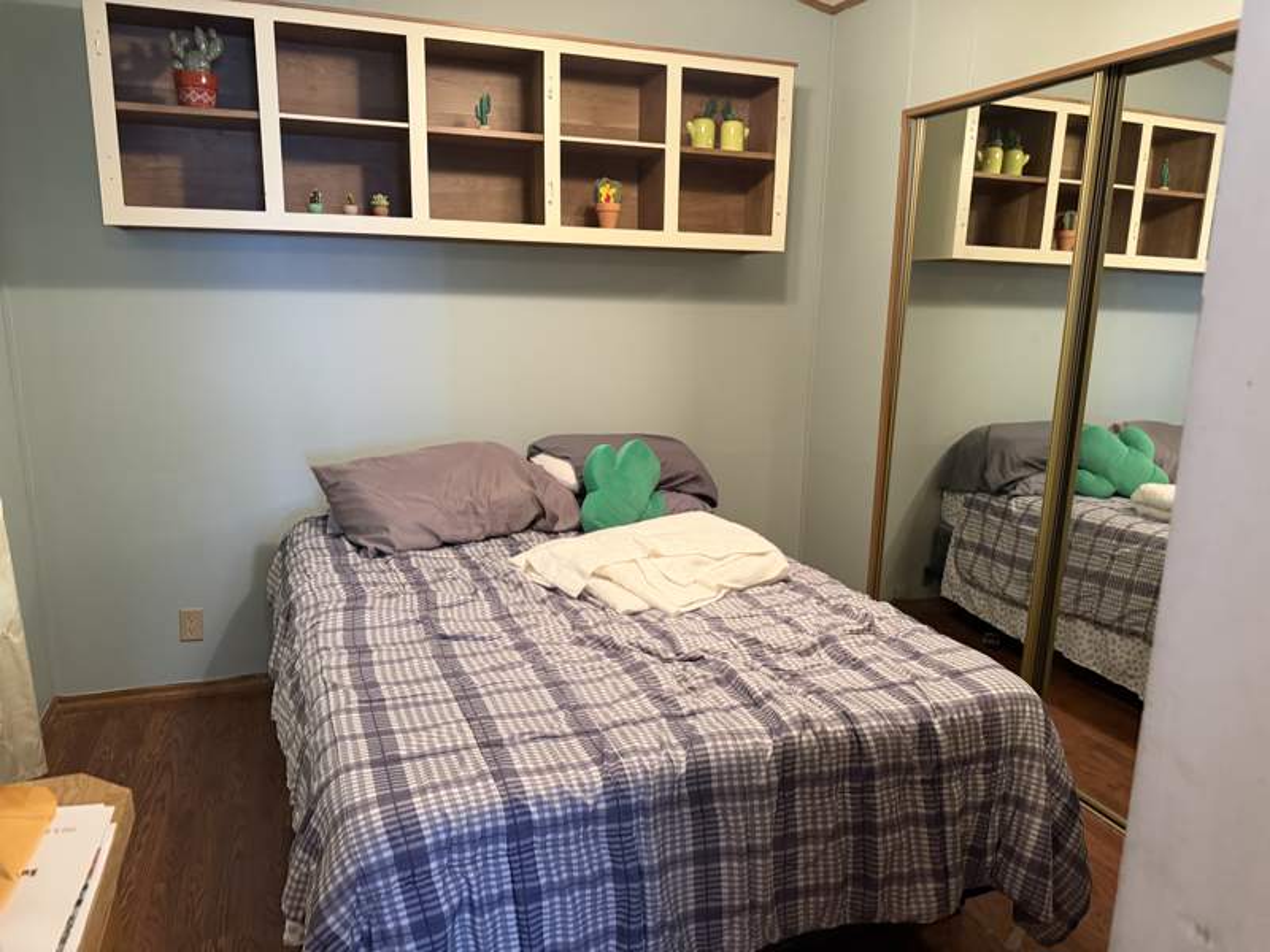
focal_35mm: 24
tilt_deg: -12.2
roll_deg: -1.2
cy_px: 476
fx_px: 881
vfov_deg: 56.8
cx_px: 635
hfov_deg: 71.6
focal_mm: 6.76
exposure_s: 1/60
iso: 800
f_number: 1.78
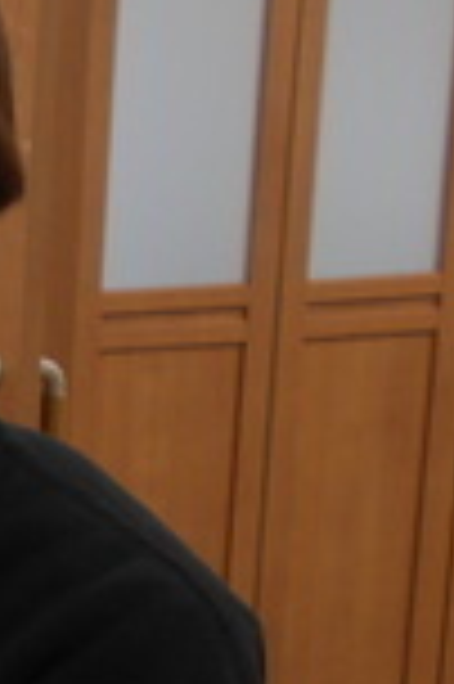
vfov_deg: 19.0
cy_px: 536
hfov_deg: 10.6
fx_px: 2029
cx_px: -706
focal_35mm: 107
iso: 80
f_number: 3.2
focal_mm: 4.6
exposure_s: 1/30
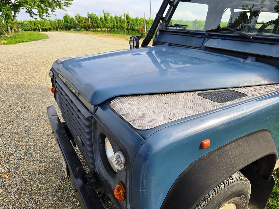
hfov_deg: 73.9
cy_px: 104
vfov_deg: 58.9
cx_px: 140
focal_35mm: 23
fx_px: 185
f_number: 1.7
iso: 12
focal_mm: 6.3
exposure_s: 1/288
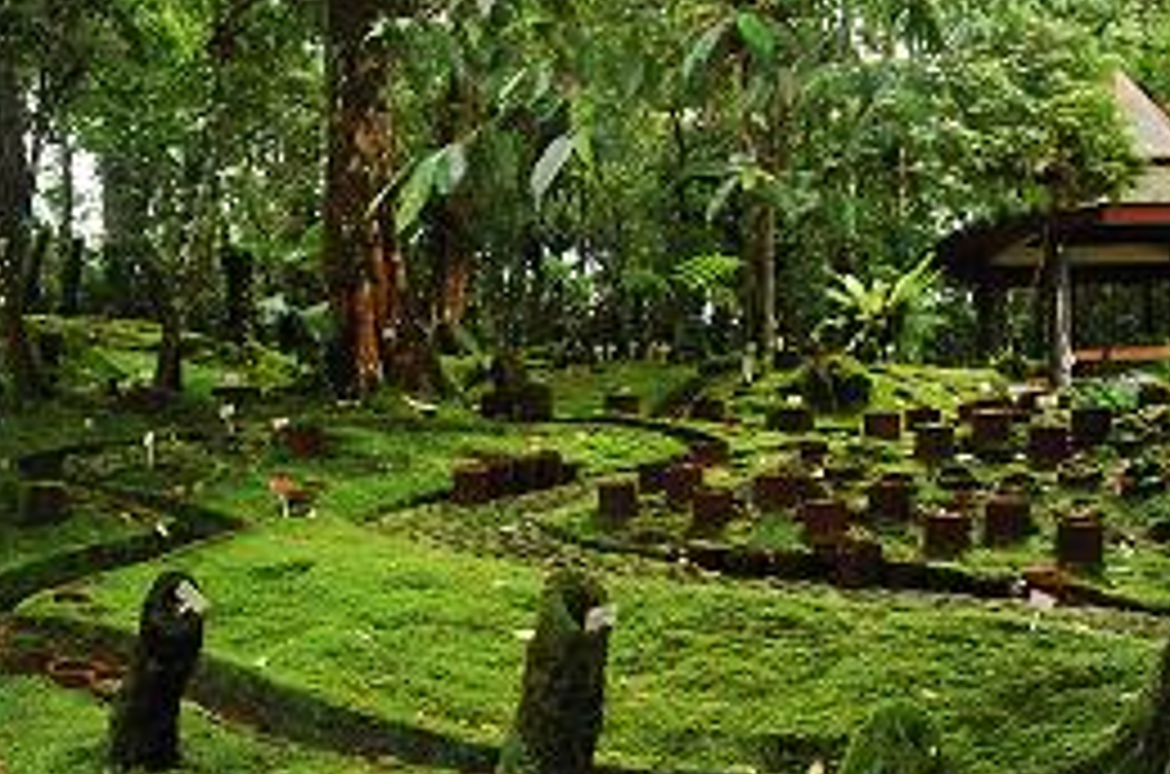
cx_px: 315
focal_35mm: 47
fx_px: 1524
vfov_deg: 28.1
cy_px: 590
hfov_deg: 41.0
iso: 400
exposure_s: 1/4
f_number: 11
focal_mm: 18
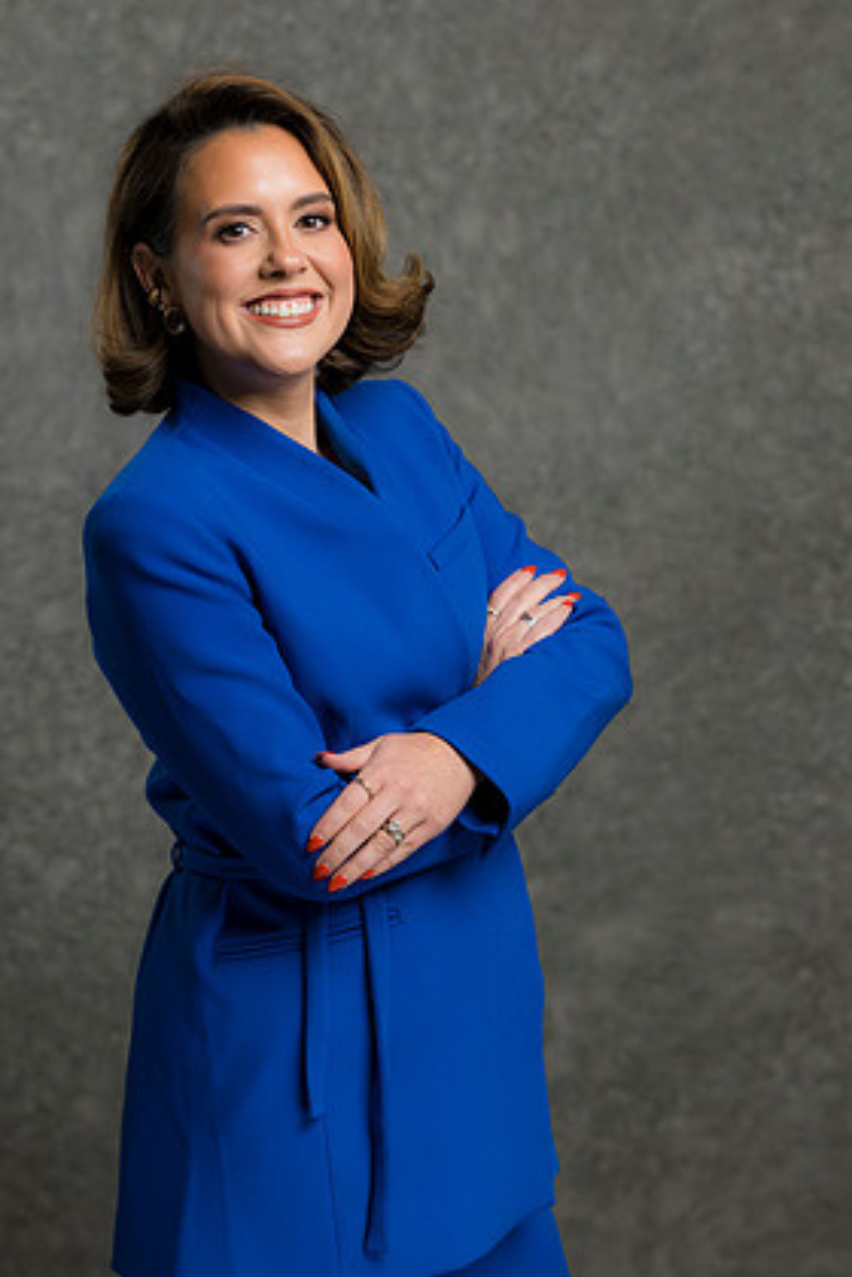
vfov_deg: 22.4
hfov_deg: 15.0
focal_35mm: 91
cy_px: 638
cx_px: 408
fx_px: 3230
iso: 125
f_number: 5
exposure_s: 1/200
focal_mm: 85
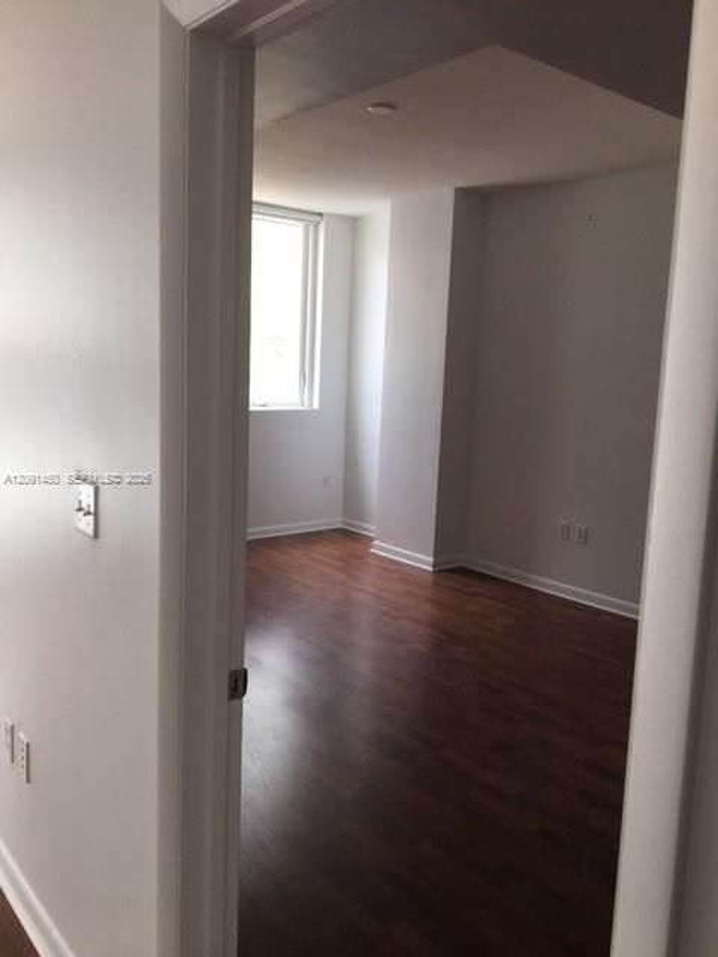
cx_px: 359
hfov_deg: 48.2
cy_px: 478
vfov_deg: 61.7
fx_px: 802
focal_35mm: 29
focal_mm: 4.15
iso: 25
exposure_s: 1/40
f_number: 2.2
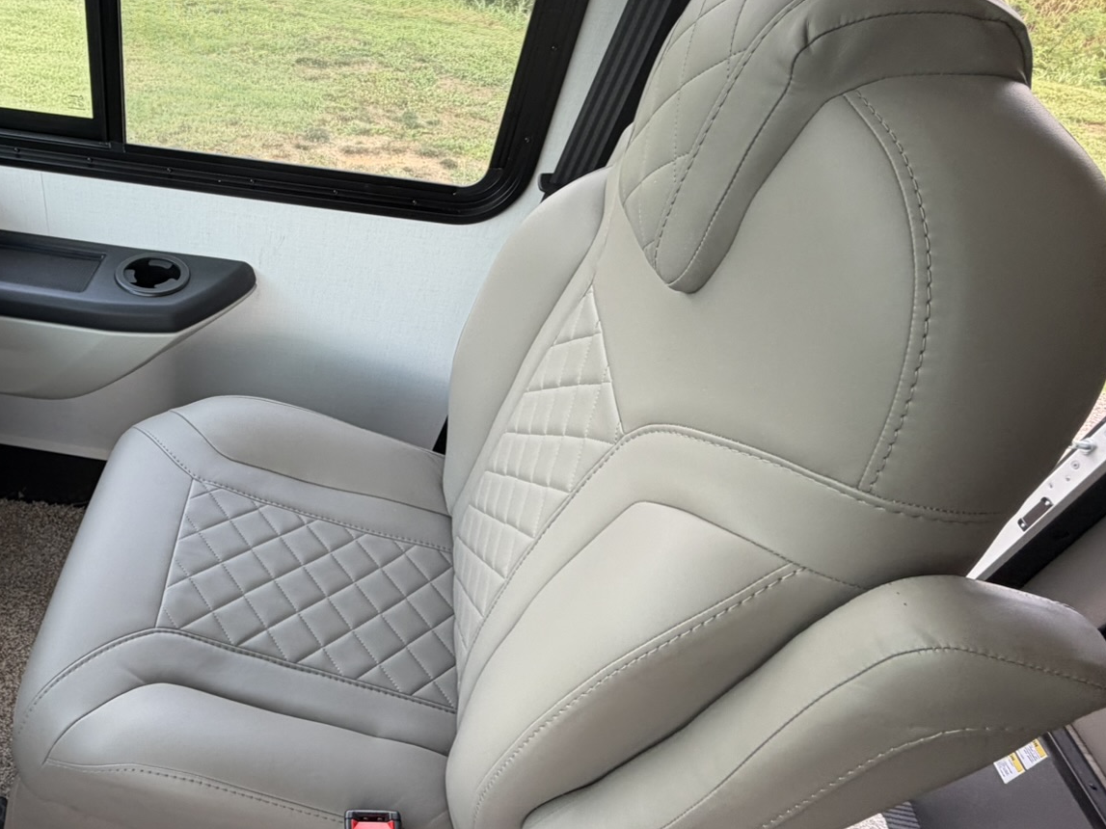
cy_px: 344
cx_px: 253
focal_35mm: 25
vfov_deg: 54.6
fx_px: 799
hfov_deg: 64.4
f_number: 2.2
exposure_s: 1/121
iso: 64
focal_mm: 2.22
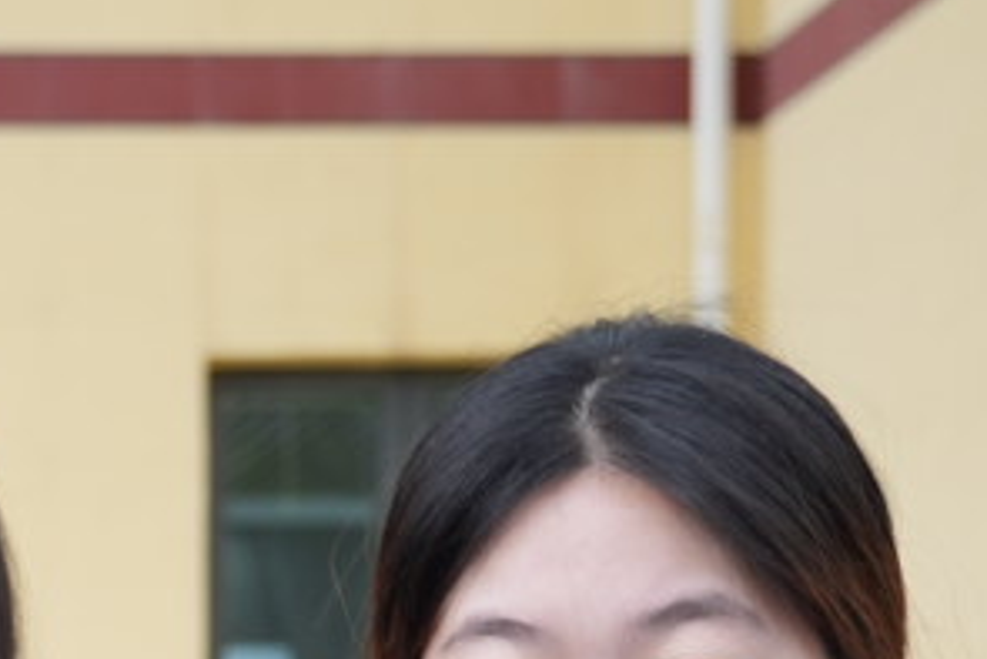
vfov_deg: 7.2
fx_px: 5102
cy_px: 1191
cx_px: -448
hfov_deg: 10.7
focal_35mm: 186
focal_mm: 34
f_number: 4
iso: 250
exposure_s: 1/40
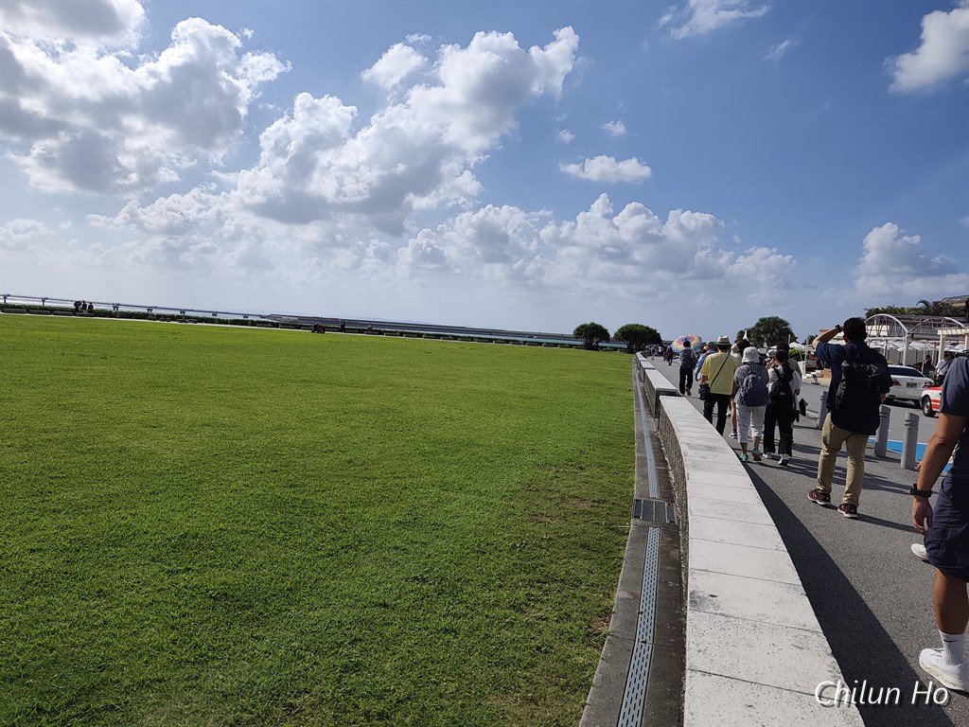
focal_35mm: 23
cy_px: 364
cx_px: 484
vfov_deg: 58.9
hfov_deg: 73.9
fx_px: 644
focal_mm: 6.07
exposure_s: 1/1800
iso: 50
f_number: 1.7
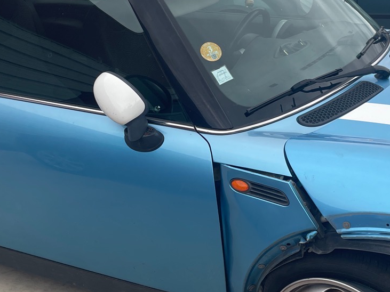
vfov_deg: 22.9
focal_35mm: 64
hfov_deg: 30.3
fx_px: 721
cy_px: 164
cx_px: 201
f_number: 1.6
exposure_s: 1/1135
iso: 32
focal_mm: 4.2
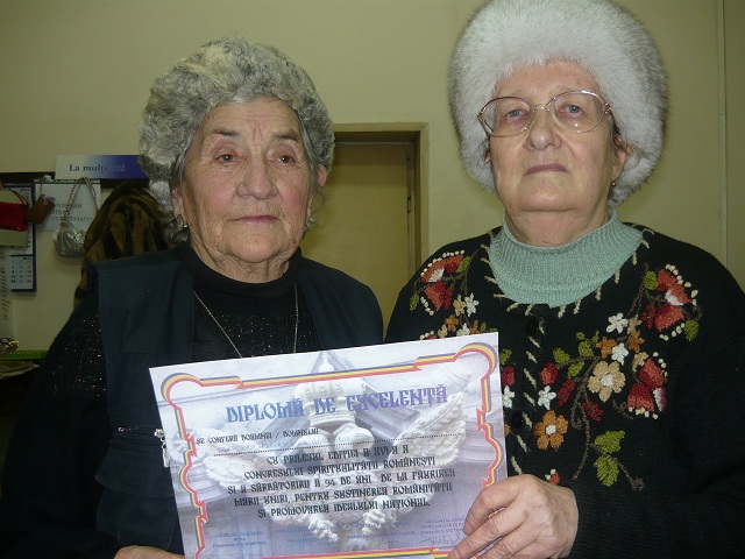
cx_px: 372
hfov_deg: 55.4
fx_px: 710
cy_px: 280
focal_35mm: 33
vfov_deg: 42.9
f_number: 2.8
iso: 100
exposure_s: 1/30
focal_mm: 5.5
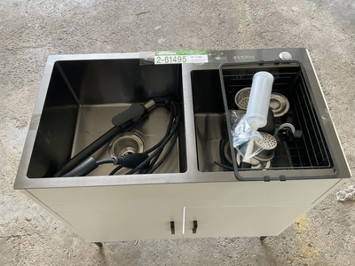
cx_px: 178
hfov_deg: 61.7
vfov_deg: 48.2
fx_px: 297
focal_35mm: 29
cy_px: 133
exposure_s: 1/60
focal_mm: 3
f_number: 1.8
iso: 64
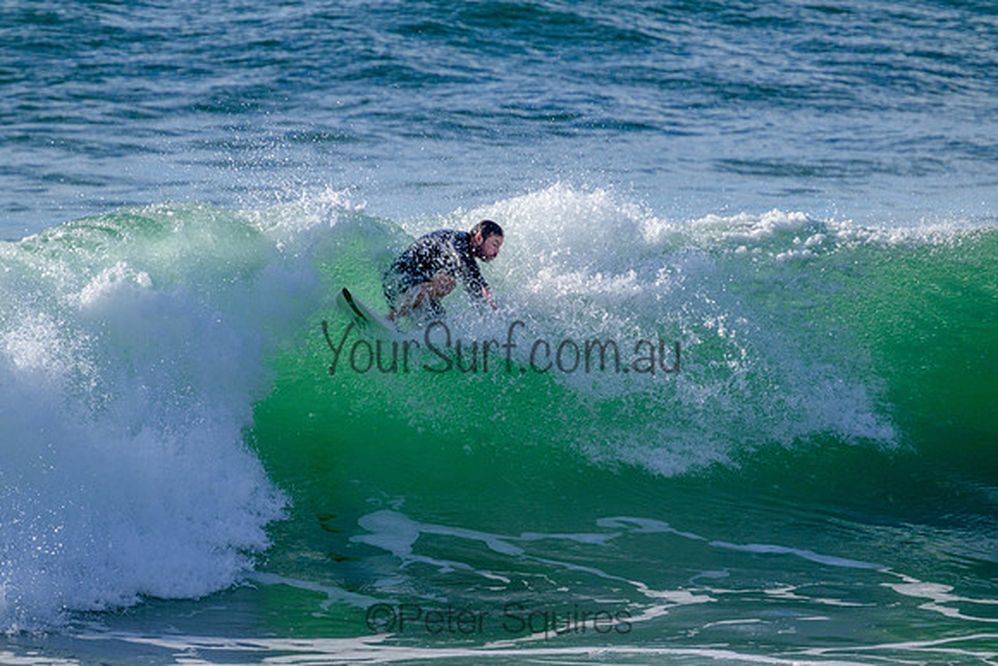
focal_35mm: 800
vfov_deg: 1.7
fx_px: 22182
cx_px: 499
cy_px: 333
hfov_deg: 2.6
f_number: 11
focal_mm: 800
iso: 800
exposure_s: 1/2000
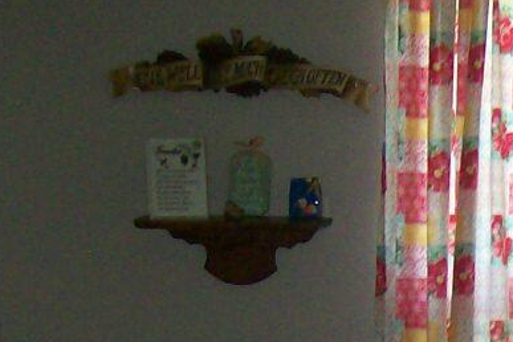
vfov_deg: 8.5
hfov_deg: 12.4
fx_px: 2209
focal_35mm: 155
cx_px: 852
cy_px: 620
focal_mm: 6
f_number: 2.7
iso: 140
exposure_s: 1/91
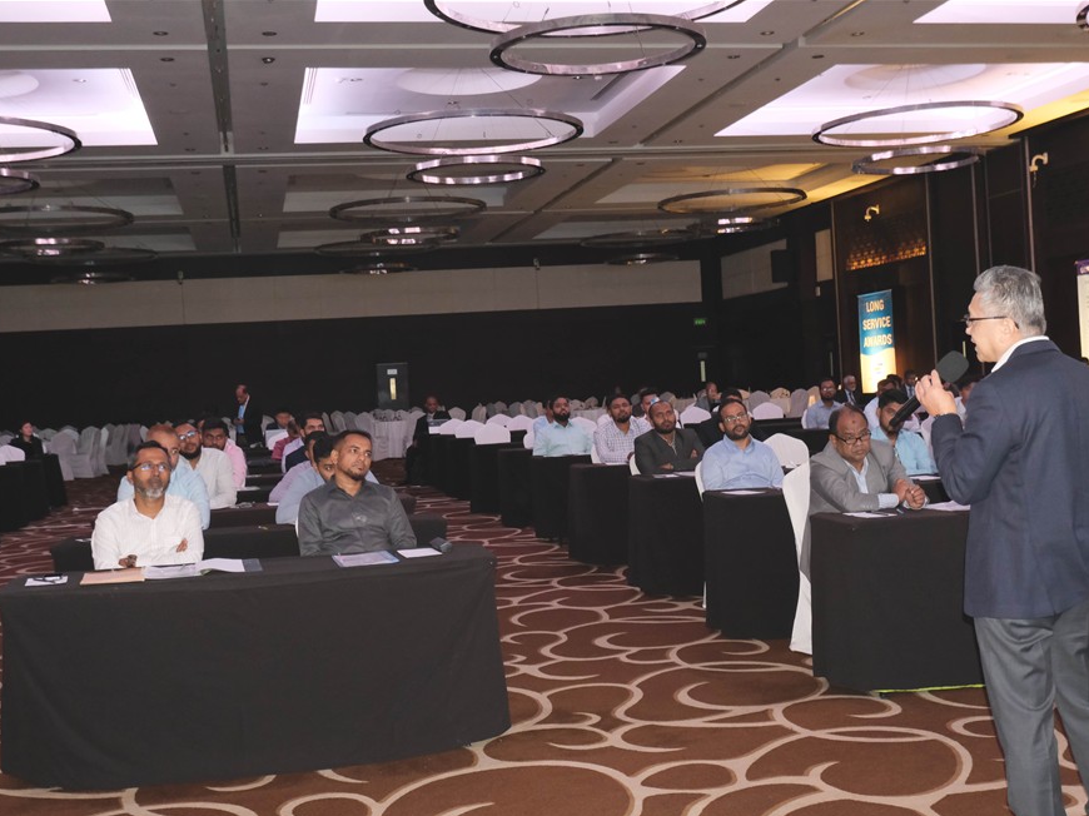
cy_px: 416
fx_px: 1321
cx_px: 537
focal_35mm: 42
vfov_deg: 34.3
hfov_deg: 44.8
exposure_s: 1/60
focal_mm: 25.6
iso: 3200
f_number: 4.4
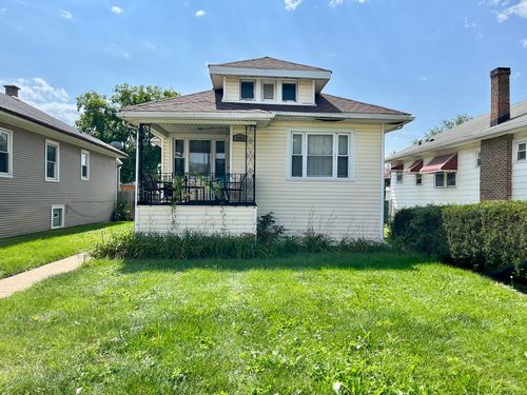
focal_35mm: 26
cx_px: 264
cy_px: 198
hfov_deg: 67.3
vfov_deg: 53.1
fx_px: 396
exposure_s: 1/3413
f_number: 1.6
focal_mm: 5.1
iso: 50
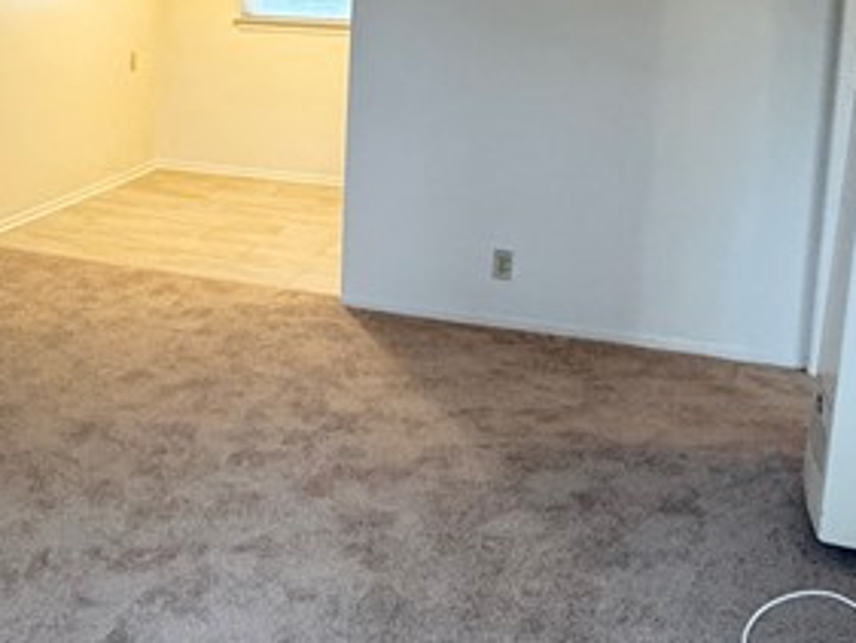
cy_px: 110
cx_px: 131
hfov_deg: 35.8
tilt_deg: -7.7
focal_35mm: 51
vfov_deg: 27.9
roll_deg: -0.6
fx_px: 1262
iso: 320
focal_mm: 2.22
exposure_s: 1/120
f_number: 2.2
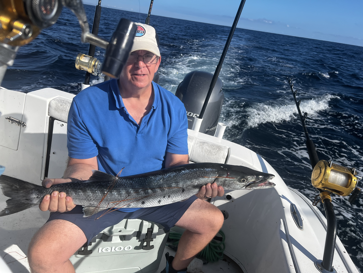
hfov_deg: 67.3
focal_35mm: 26
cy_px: 136
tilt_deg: -22.9
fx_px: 273
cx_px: 182
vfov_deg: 53.1
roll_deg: -8.6
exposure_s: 1/5319
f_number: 1.5
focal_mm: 5.7
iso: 50
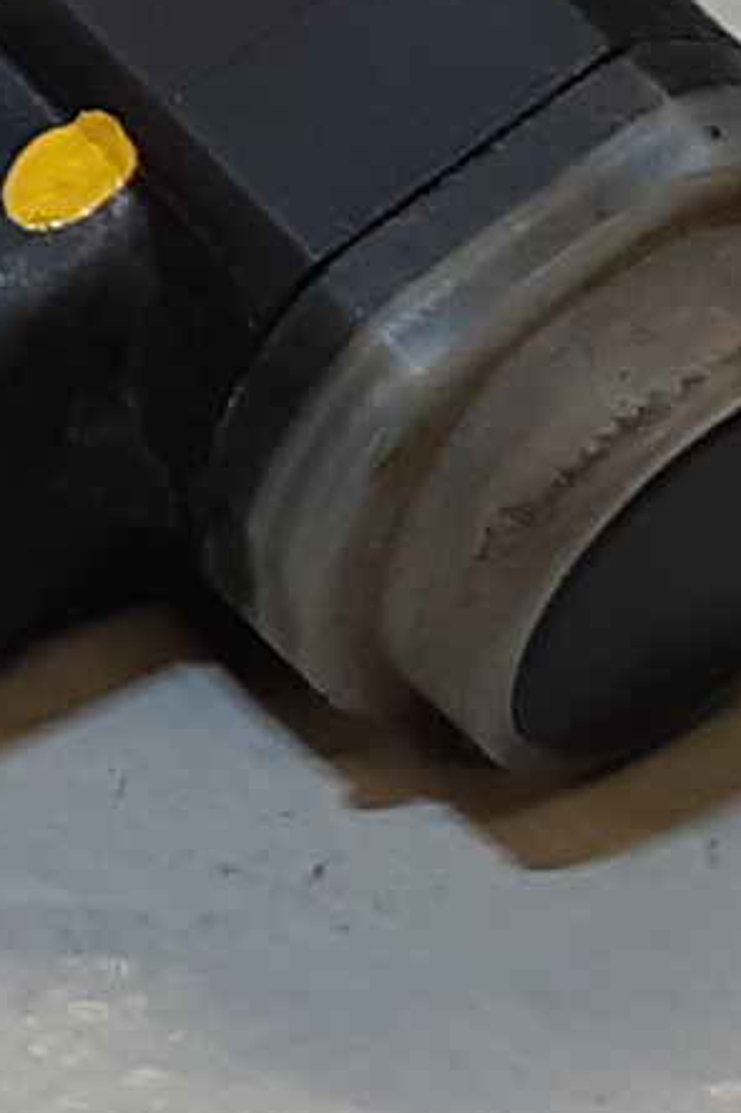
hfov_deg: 10.8
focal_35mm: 125
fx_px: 3862
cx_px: -93
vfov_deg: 16.1
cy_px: 65
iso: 64
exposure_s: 1/100
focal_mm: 3.93
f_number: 1.7
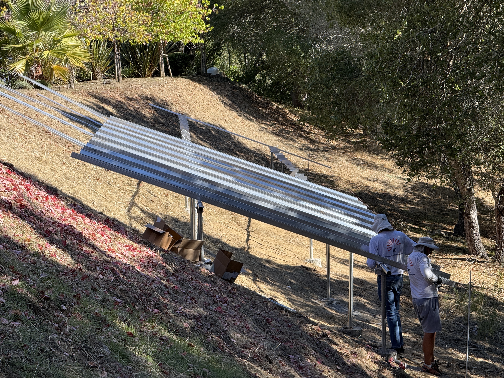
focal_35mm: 120
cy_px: 189
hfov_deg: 16.4
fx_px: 1747
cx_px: 252
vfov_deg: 12.3
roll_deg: +2.7
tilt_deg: -4.9
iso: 50
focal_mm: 15.66
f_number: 2.8
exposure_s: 1/490
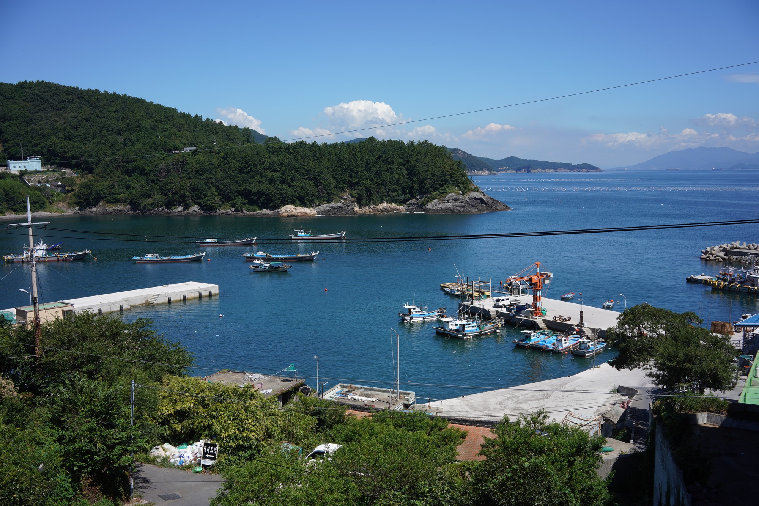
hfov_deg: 54.4
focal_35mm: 35
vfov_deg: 37.9
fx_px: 738
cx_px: 380
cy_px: 253
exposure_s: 1/100
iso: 100
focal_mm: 35
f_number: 14
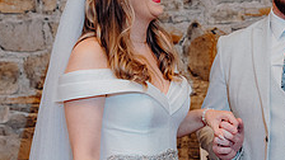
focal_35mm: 130
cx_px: 163
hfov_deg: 16.5
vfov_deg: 9.3
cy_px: 90
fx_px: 982
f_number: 3.5
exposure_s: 1/200
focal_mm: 48
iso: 2500
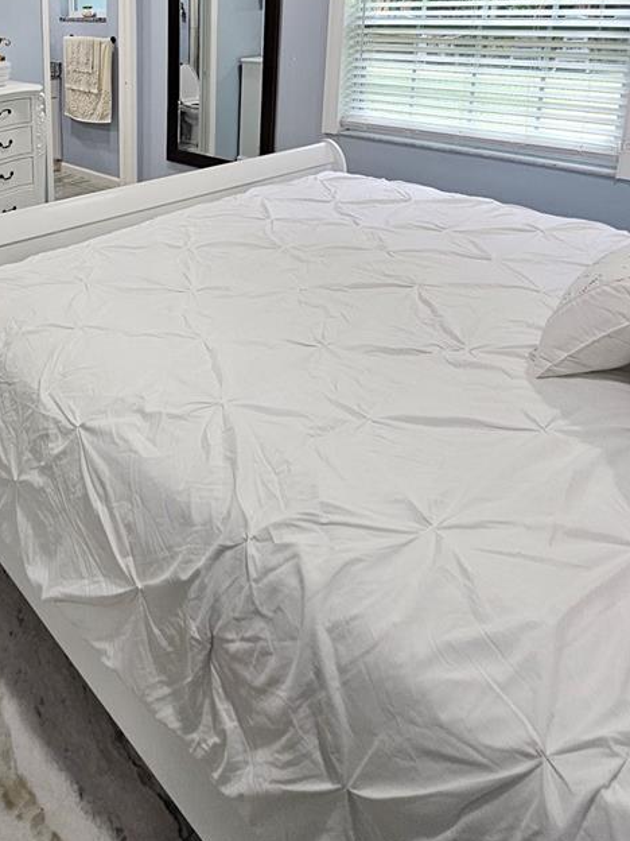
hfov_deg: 50.3
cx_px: 96
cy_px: 144
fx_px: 607
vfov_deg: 62.3
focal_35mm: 25
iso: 250
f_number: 2.2
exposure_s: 1/77
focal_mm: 2.2
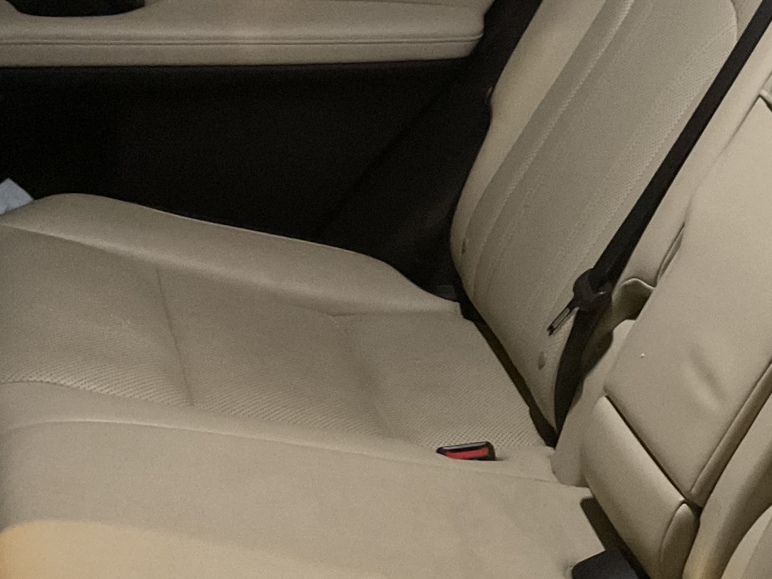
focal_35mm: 74
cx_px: 621
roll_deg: -7.4
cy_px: 375
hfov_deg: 25.8
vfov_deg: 19.8
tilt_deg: -26.5
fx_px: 1650
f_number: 1.8
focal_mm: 3
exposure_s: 1/20
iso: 500
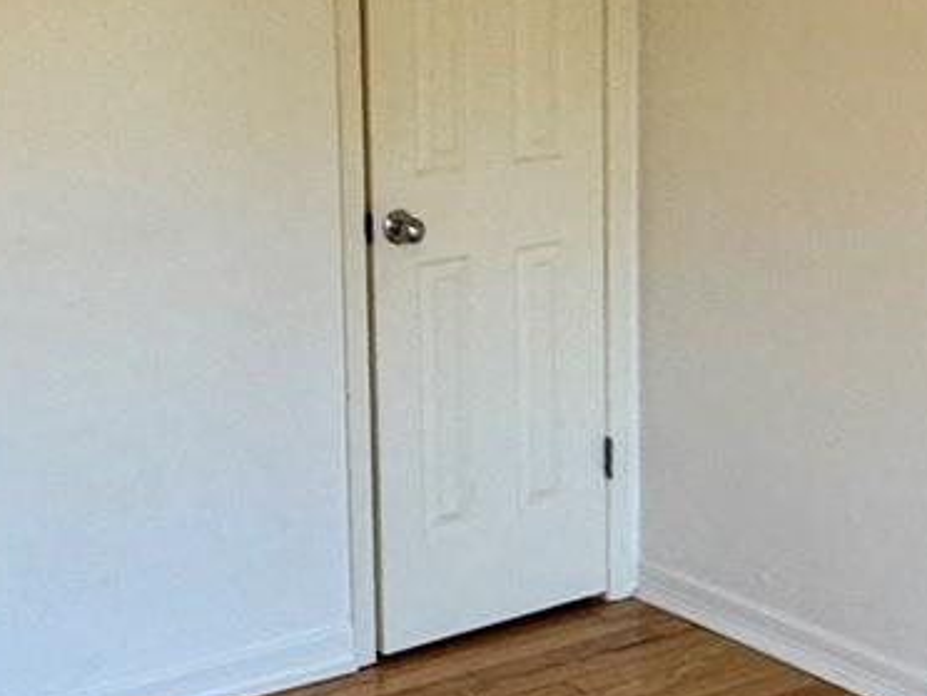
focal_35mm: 77
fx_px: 2062
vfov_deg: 19.1
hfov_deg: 25.3
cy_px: 249
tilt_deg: -10.6
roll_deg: +0.6
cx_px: 486
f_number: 2.2
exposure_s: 1/60
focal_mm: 2.22
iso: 200
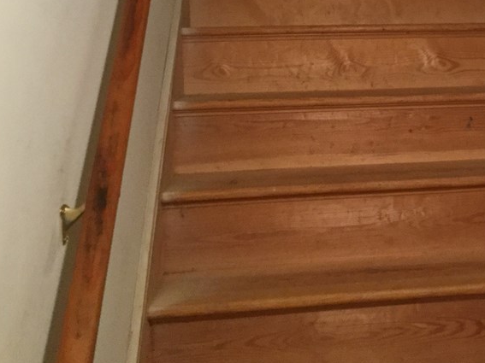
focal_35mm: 56
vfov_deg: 25.5
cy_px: 58
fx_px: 784
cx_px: 415
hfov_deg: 33.0
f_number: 2.4
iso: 200
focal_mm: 3.3
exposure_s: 1/20
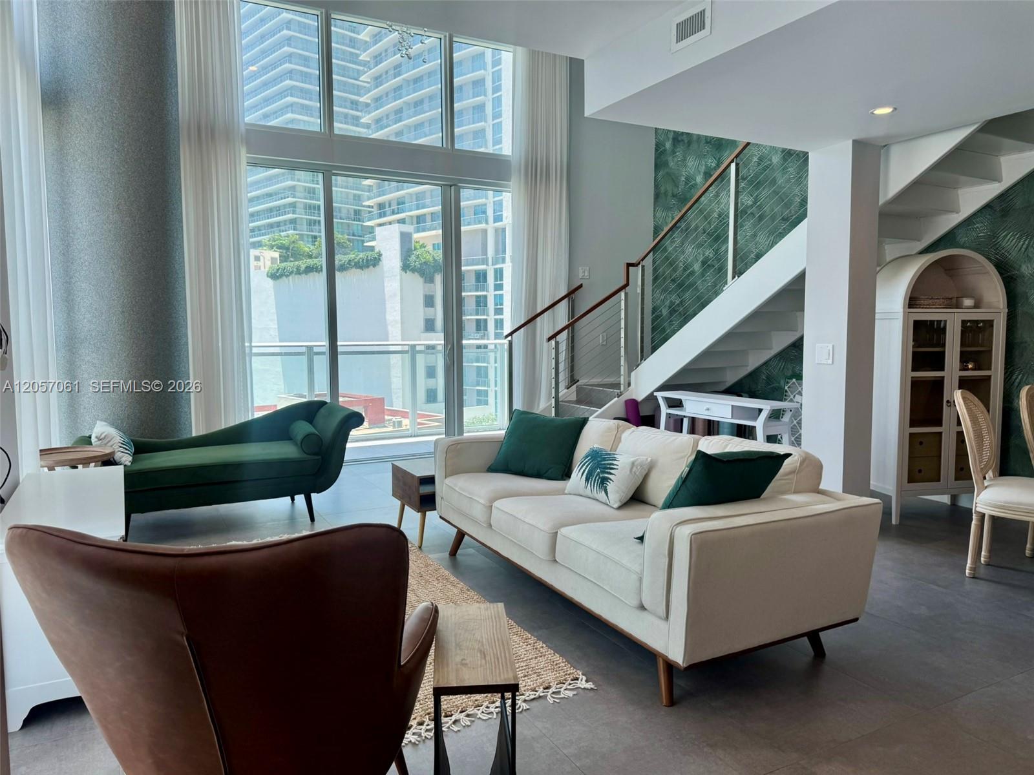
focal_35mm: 24
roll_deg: +0.3
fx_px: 717
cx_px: 517
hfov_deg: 71.6
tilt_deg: -4.4
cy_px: 388
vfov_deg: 56.8
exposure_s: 1/292
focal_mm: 6.76
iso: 80
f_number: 1.78
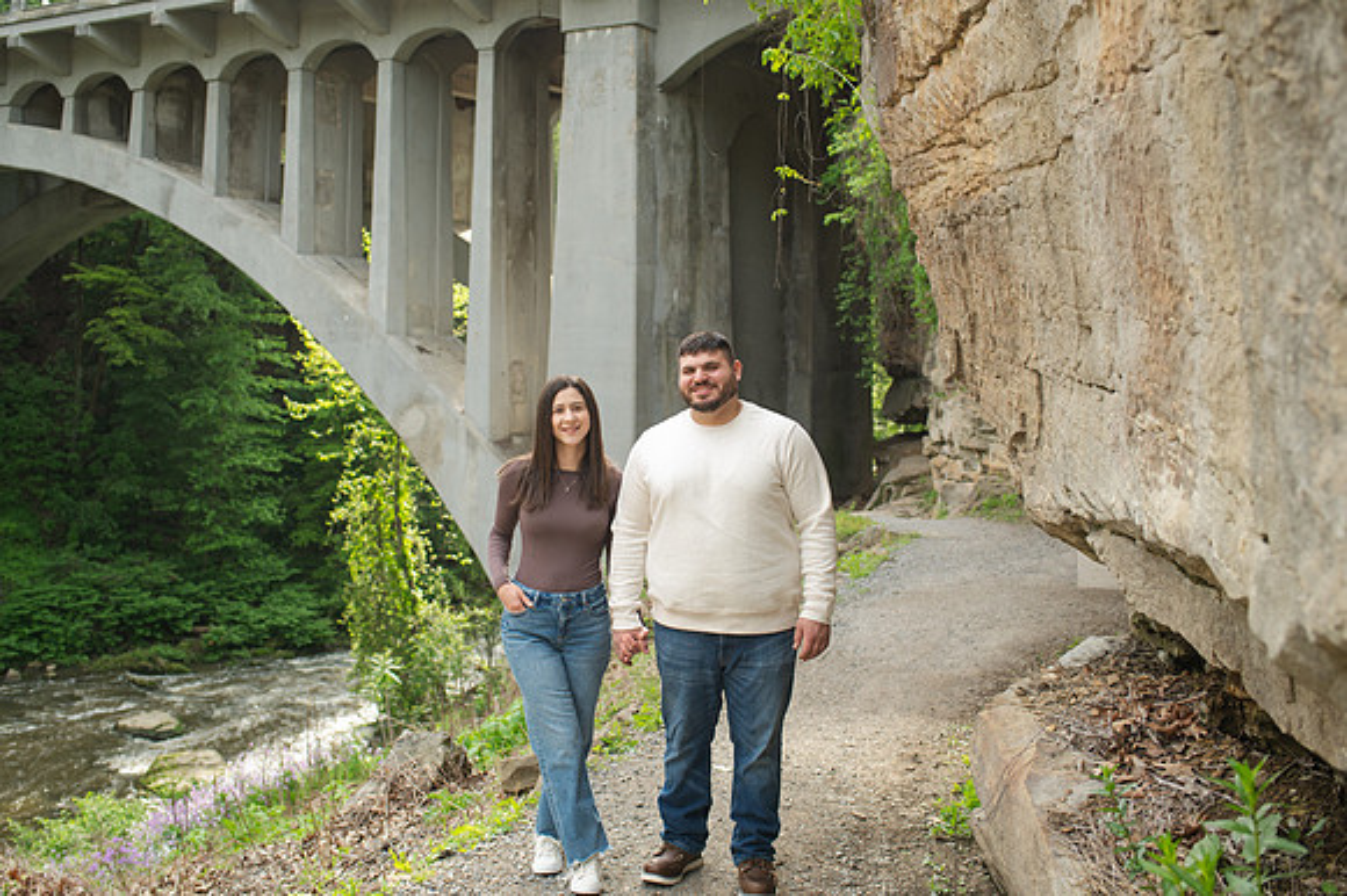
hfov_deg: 51.3
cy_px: 418
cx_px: 629
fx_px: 1402
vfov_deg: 35.4
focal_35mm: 37
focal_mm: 35
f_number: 3.5
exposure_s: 1/400
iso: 500
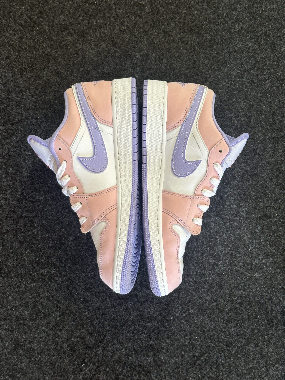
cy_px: 190
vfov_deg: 39.7
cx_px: 142
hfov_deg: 30.3
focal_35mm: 48
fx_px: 527
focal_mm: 6.86
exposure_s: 1/50
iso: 80
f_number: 1.78
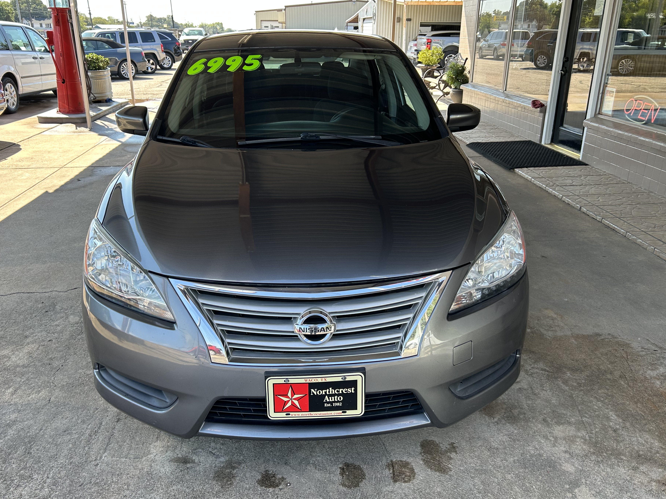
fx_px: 558
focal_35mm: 29
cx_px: 311
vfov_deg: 48.2
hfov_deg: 61.6
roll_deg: +1.1
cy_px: 242
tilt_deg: -18.0
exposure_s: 1/418
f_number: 1.5
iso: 50
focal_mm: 5.7
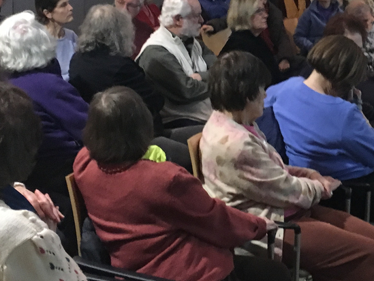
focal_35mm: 76
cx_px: 305
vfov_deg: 19.3
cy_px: 85
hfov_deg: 25.2
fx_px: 821
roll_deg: -1.9
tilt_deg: -9.9
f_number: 2.2
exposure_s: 1/15
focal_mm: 4.15
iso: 500
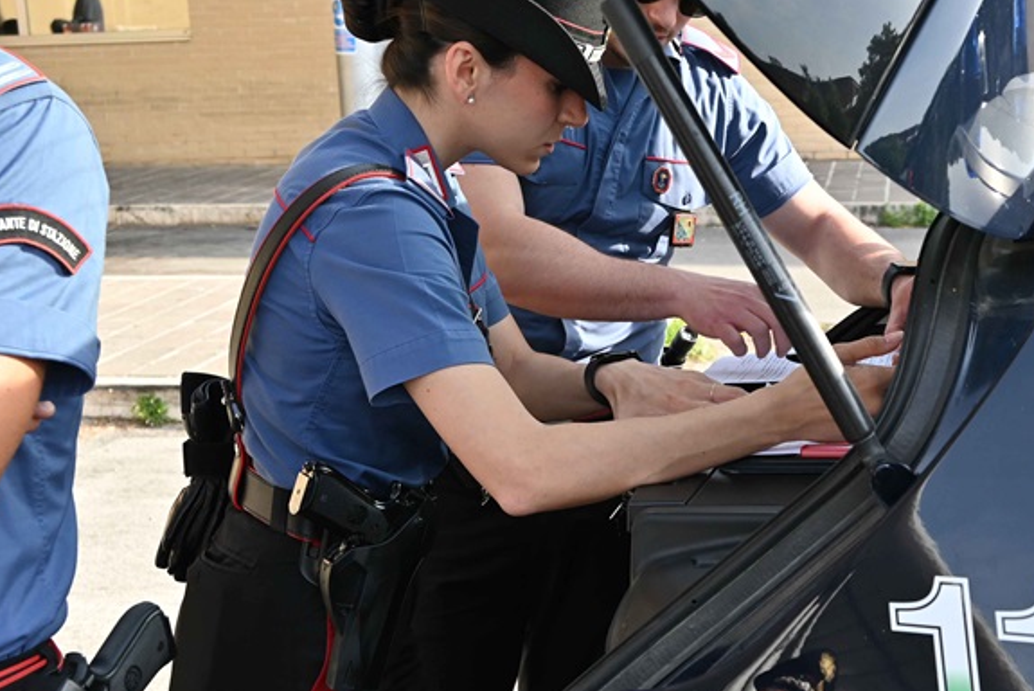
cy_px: 423
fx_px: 1753
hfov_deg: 32.6
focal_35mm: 61
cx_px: 680
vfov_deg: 22.2
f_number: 5.6
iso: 200
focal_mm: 26
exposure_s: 1/250
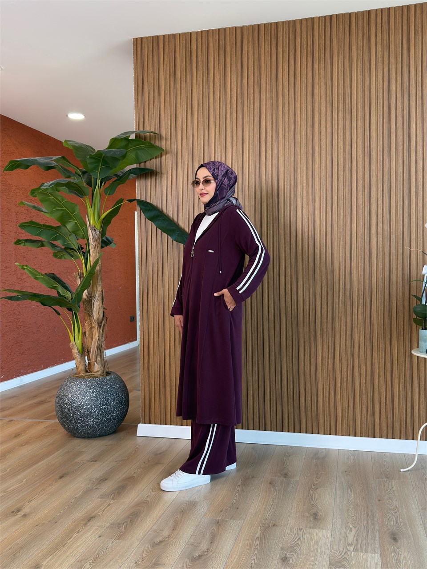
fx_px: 576
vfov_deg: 52.6
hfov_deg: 40.7
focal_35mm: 35
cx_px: 214
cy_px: 284
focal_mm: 6.76
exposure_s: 1/99
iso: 100
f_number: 1.78
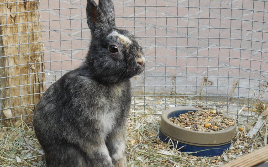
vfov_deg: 9.8
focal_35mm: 134
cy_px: 90
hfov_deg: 15.6
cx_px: 134
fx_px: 979
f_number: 5
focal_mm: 22.4
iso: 400
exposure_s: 1/160
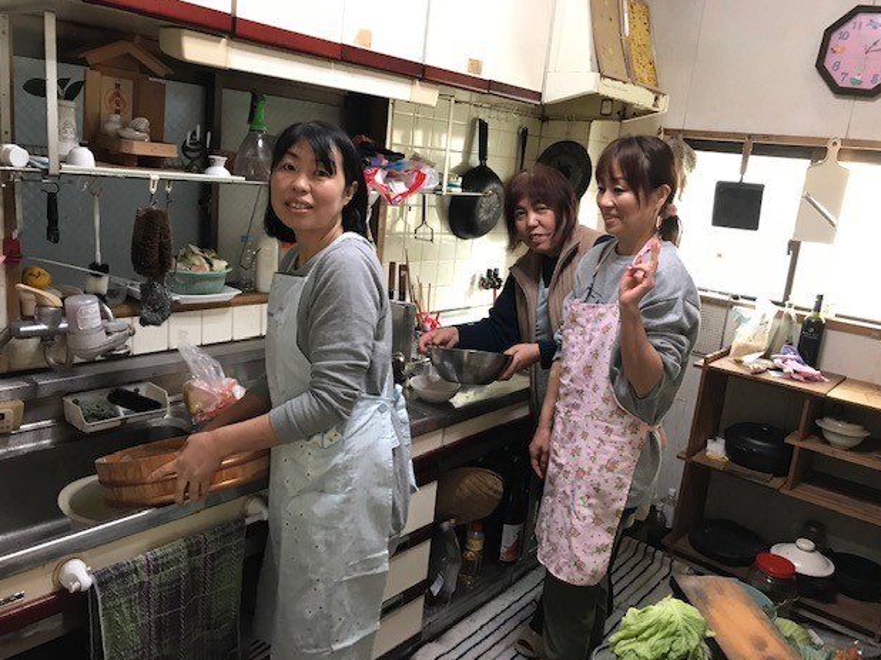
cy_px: 338
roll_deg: -5.2
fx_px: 738
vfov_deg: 48.2
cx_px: 452
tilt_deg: -13.1
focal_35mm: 29
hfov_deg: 61.7
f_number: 1.8
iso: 80
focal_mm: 3.99
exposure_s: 1/15
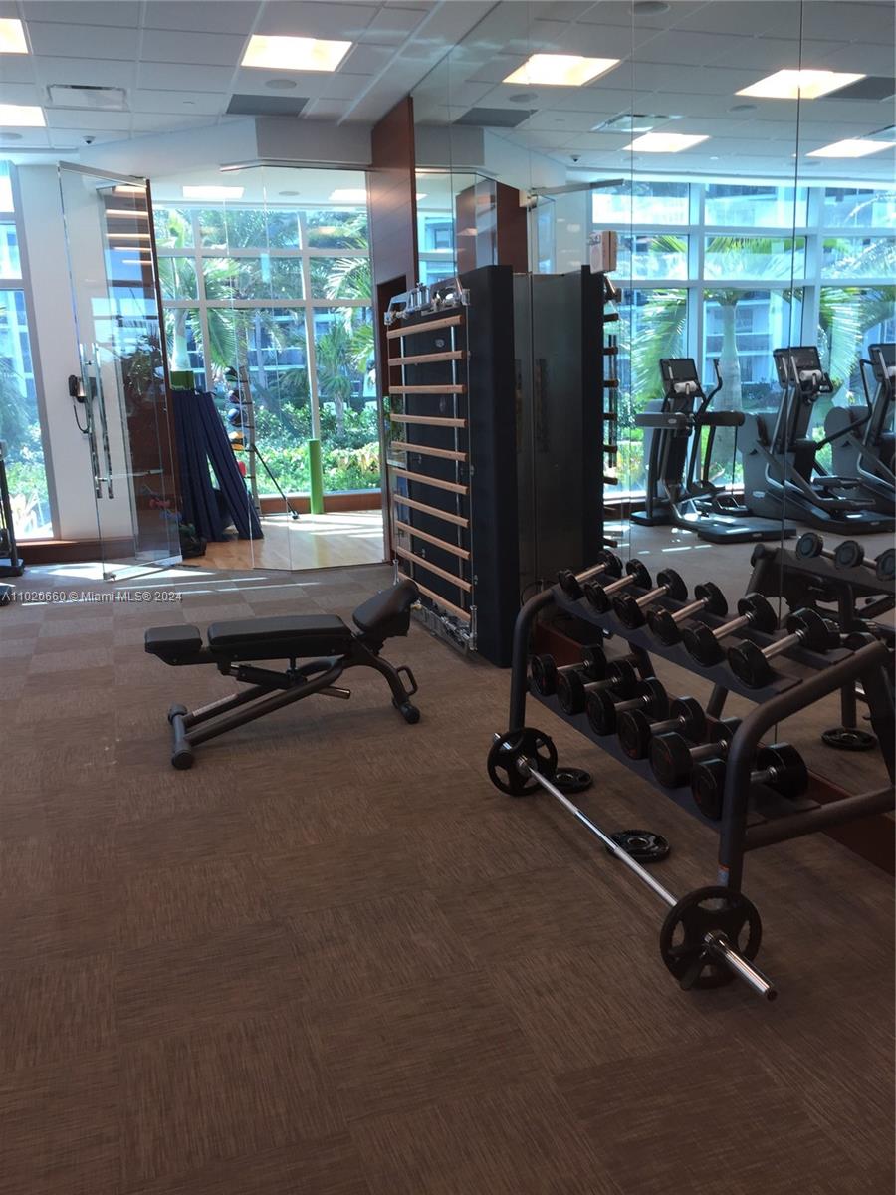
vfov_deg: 61.7
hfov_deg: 48.2
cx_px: 448
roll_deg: +2.5
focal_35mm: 29
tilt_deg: -11.2
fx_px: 1001
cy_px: 598
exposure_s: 1/60
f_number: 2.2
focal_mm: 4.15
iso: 40
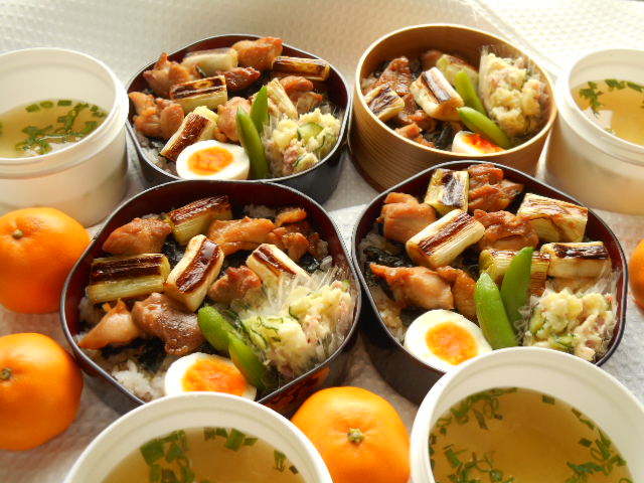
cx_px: 322
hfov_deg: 45.8
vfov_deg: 35.1
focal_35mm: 41
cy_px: 242
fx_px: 763
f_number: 3.9
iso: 140
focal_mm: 7.2
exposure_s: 1/30
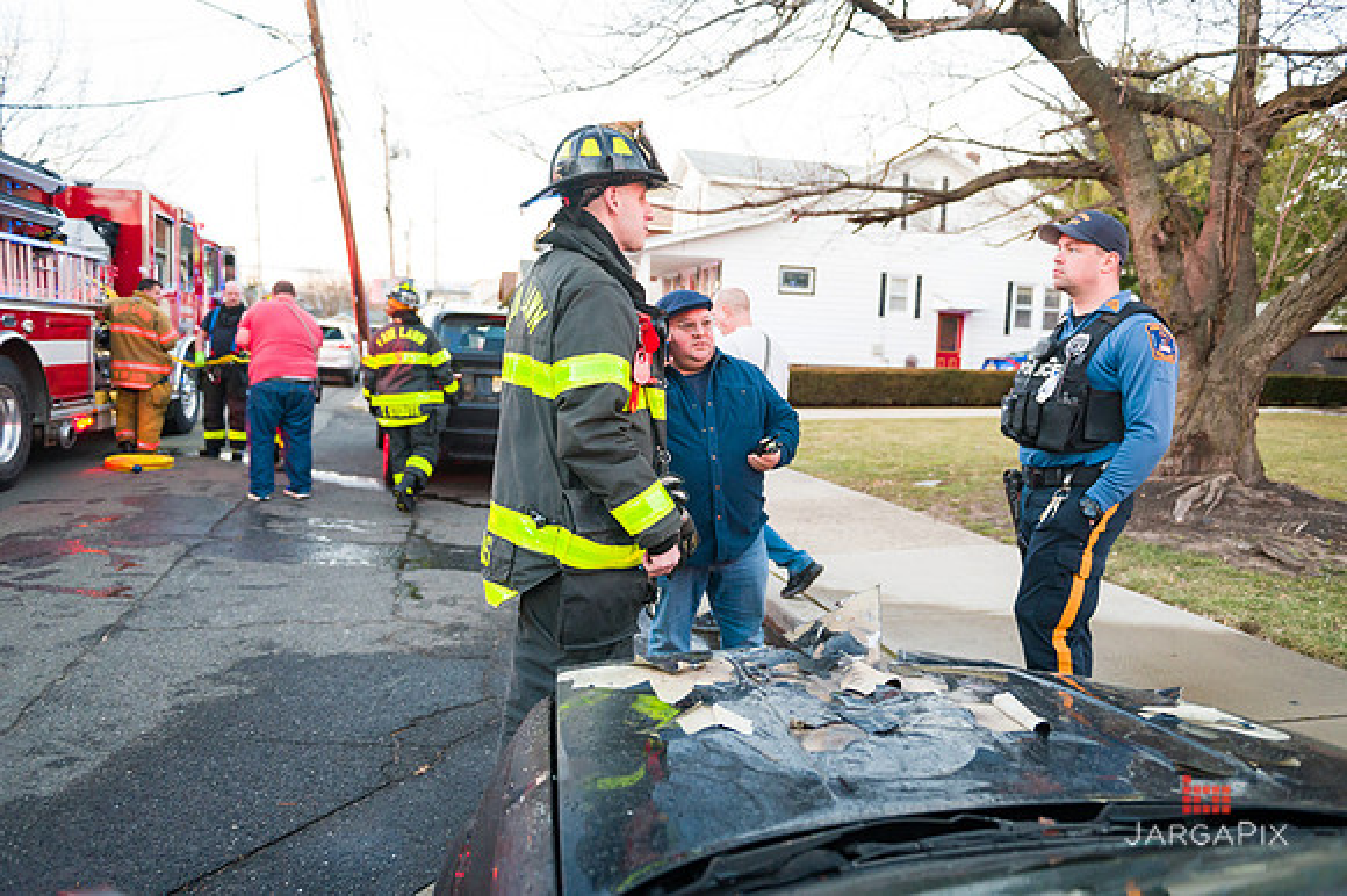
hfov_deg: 69.4
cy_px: 448
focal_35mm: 26
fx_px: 972
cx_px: 674
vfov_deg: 49.5
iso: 2000
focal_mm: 26
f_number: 3.2
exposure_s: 1/320
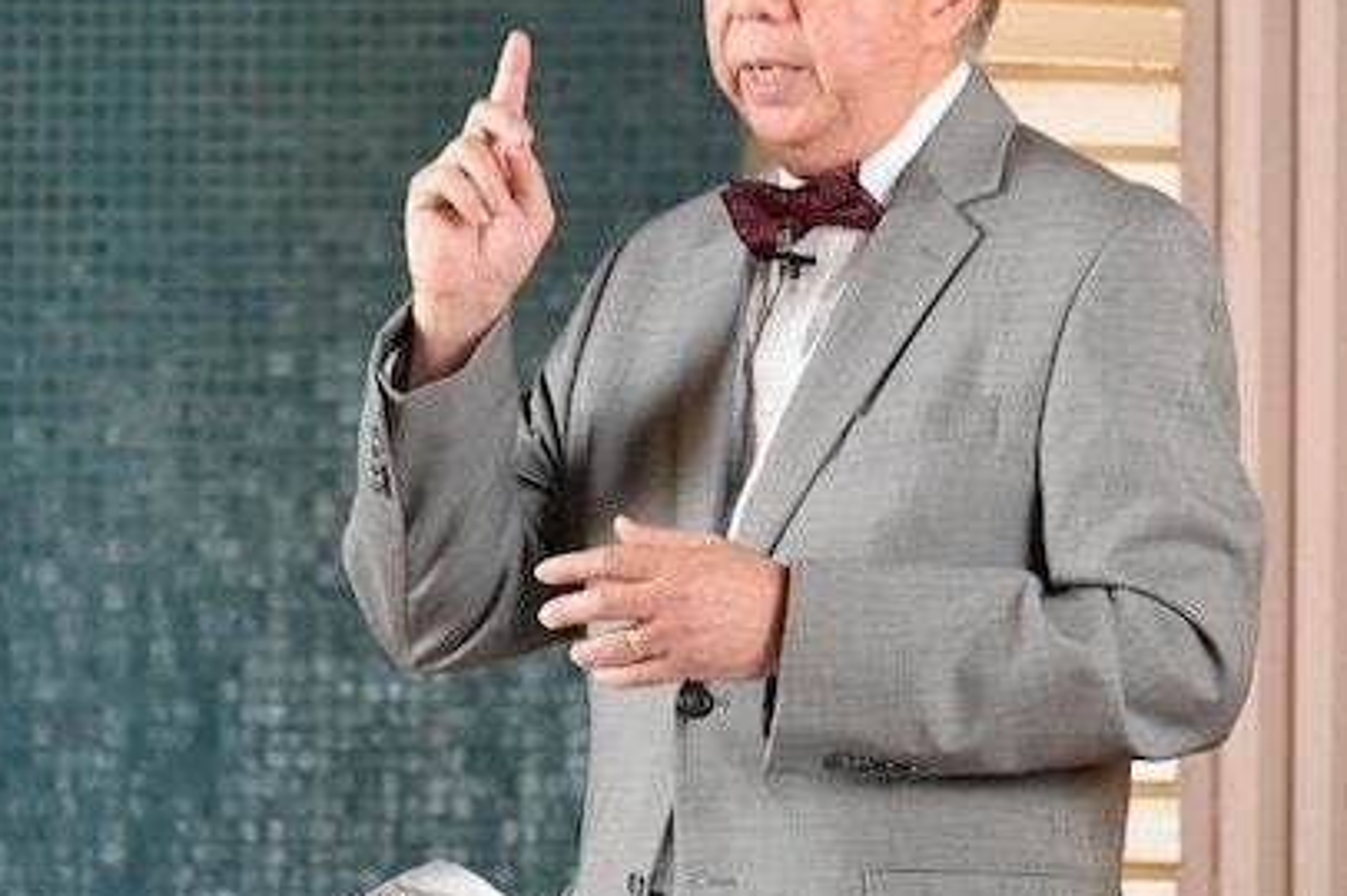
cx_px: 610
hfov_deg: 6.4
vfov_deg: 4.3
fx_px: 12028
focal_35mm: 322
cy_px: 411
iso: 1000
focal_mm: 145
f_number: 5.3
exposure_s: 1/60
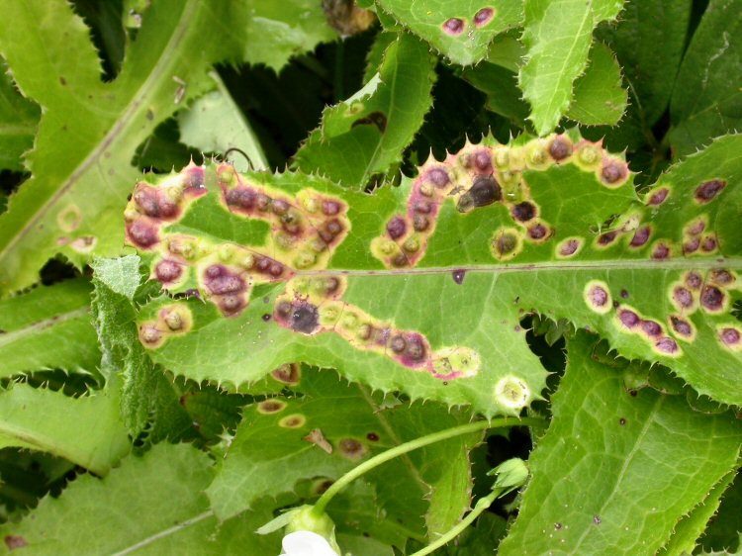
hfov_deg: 25.0
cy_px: 278
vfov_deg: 18.9
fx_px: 1671
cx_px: 371
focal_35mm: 78
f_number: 5.6
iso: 100
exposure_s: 1/101
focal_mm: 16.2
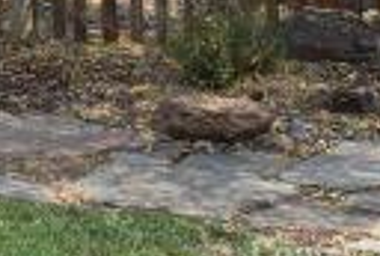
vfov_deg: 9.5
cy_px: -256
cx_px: -249
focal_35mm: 135
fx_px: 1428
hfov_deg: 13.9
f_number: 8
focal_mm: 18
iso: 100
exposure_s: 1/200
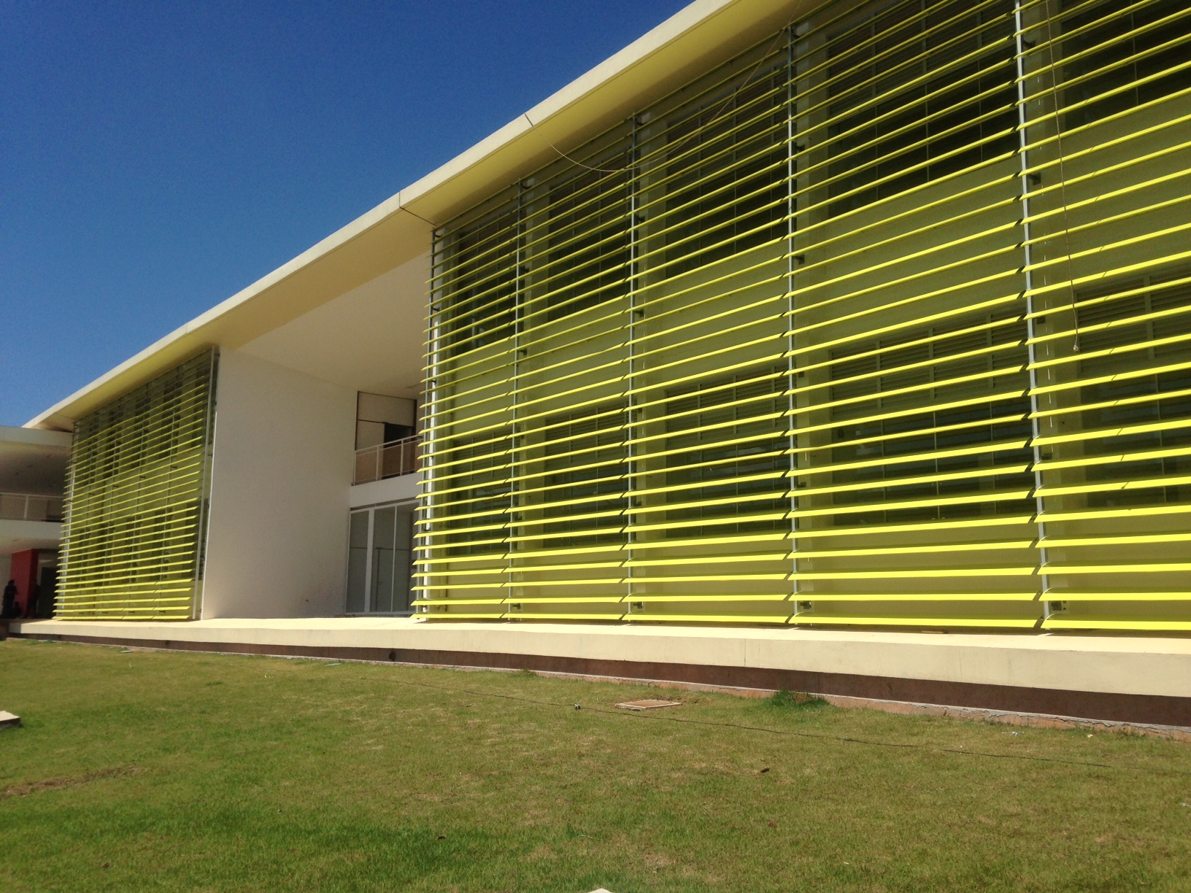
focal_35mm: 33
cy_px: 446
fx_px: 1135
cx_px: 596
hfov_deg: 55.4
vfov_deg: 42.9
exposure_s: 1/2857
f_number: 2.4
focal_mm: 4.12
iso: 50
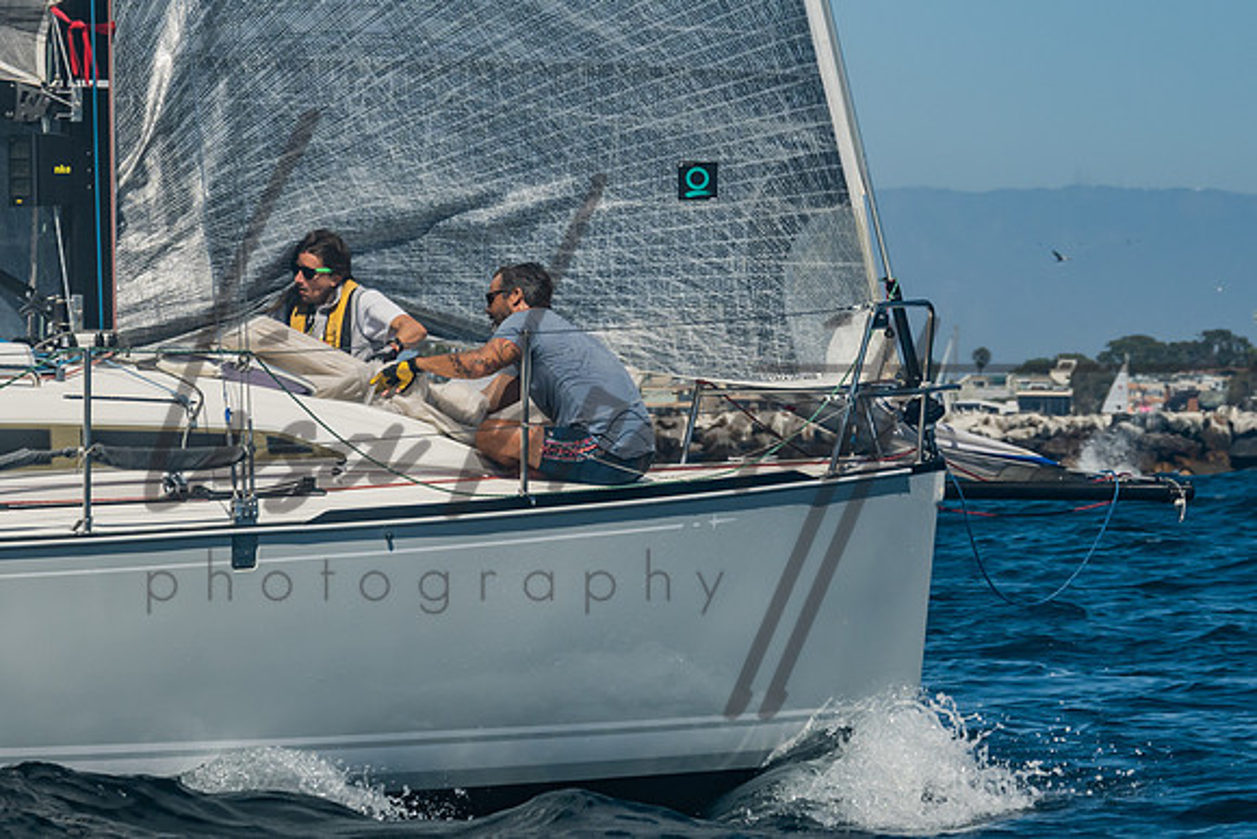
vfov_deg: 5.9
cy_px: 100
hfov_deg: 8.9
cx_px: 823
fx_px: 8111
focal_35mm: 232
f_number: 6.3
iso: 160
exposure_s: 1/1000
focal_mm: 97
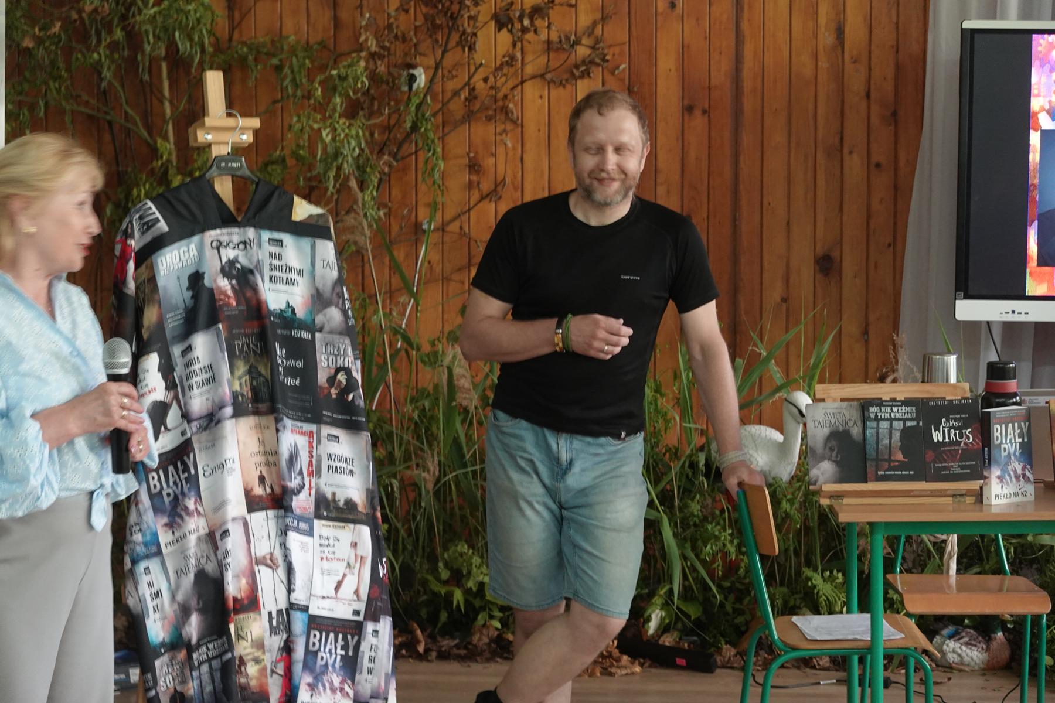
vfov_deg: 14.7
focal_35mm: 93
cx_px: 528
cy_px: 352
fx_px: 2725
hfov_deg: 21.9
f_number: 4
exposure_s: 1/13
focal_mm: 33.98
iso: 800
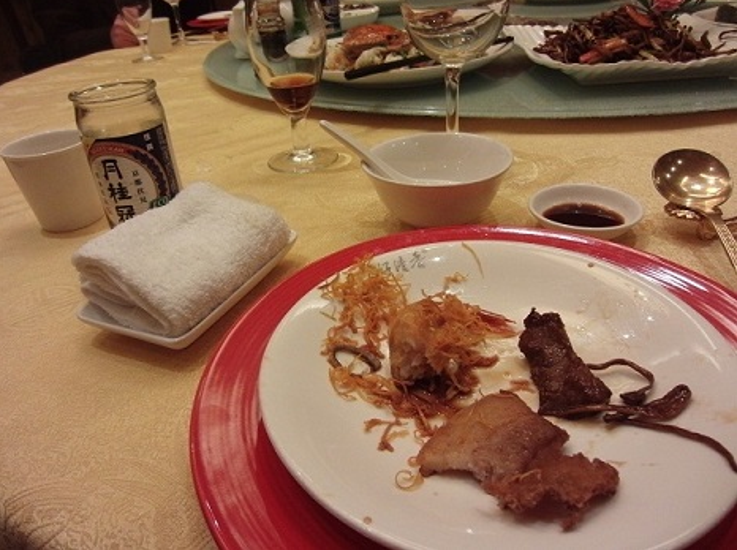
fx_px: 531
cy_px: 265
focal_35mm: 25
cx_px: 355
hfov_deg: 69.5
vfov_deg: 54.7
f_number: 3.2
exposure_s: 1/50
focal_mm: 4.3
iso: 400
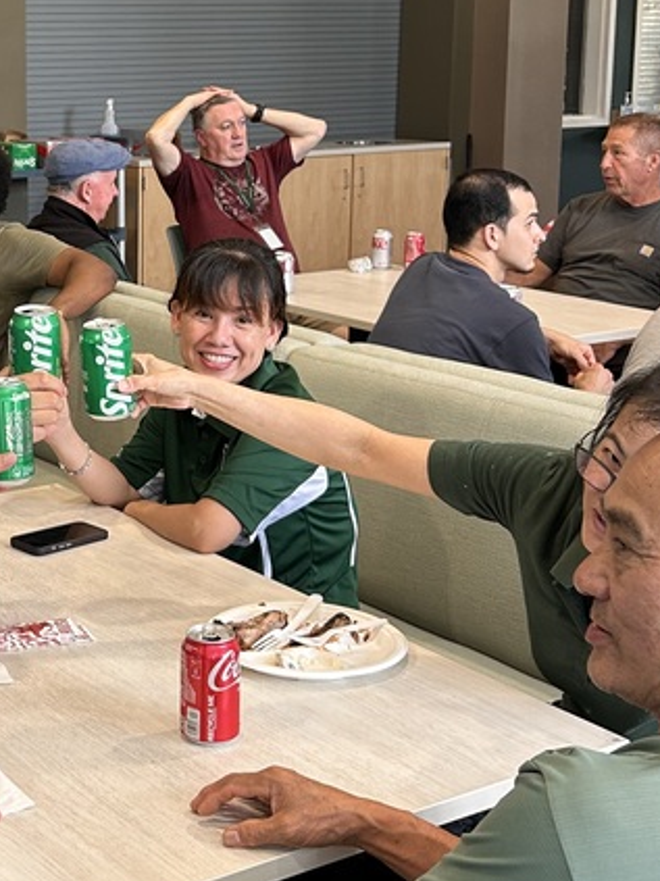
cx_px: 25
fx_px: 1602
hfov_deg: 22.5
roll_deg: +0.8
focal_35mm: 63
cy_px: 308
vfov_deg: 30.5
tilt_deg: -10.3
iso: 80
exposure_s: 1/60
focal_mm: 5.7
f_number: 1.5
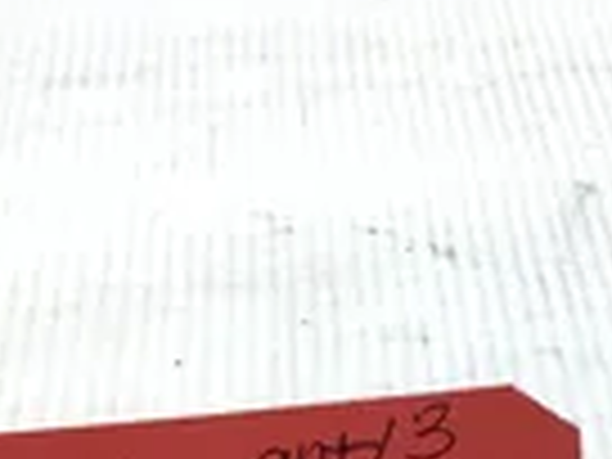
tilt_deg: -43.7
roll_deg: -3.8
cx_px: 495
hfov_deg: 21.3
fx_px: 1609
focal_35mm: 91
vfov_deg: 15.4
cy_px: 603
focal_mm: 3.3
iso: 25
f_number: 2.4
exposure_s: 1/120
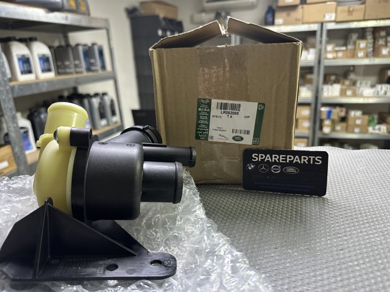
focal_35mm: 24
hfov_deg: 71.6
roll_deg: +2.9
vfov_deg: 56.8
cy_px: 146
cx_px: 195
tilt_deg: -17.6
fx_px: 270
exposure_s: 1/60
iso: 320
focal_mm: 6.86
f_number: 1.78
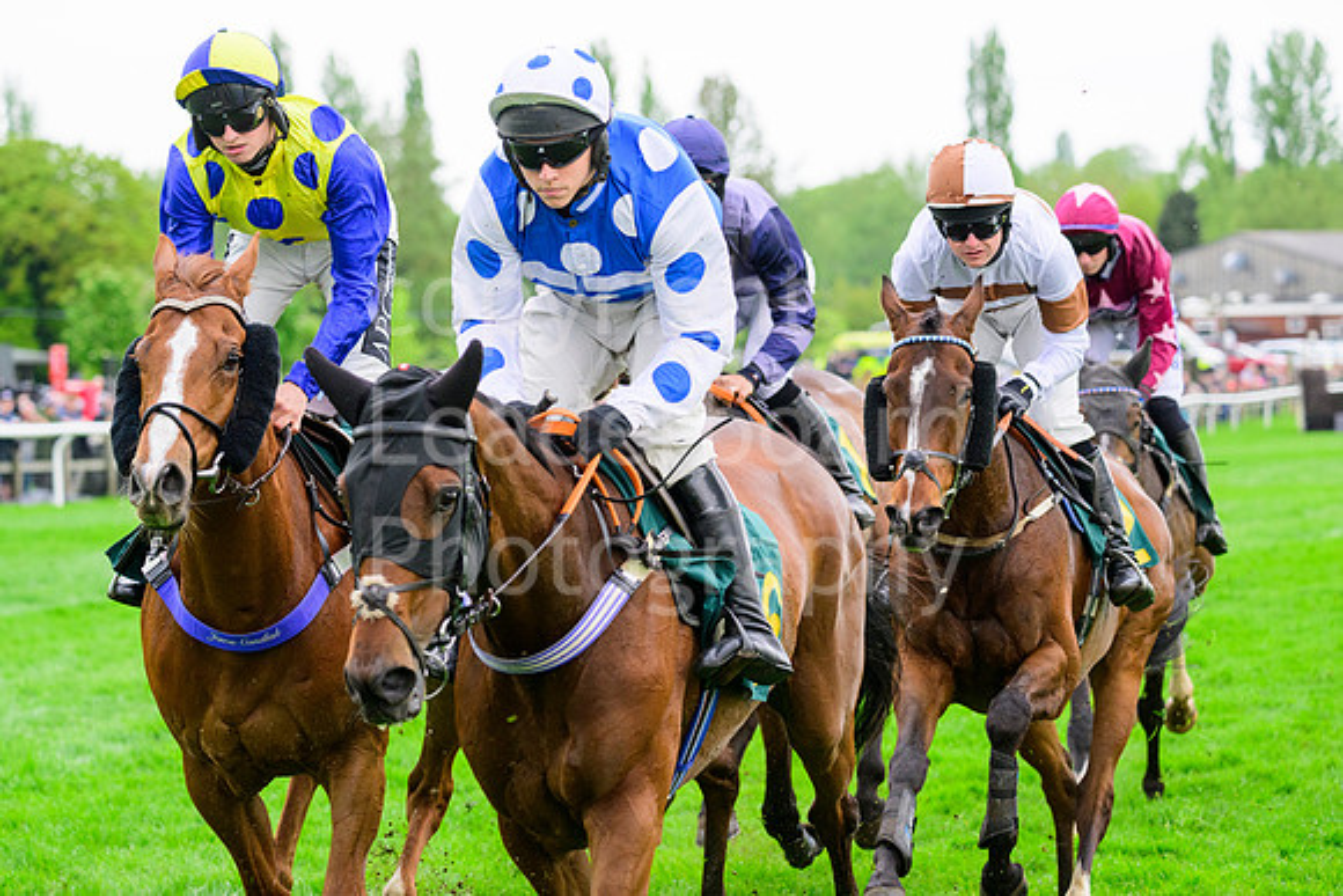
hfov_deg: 14.2
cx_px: 672
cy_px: 448
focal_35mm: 145
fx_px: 5410
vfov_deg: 9.5
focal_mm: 145
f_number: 5.6
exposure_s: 1/1250
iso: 1250
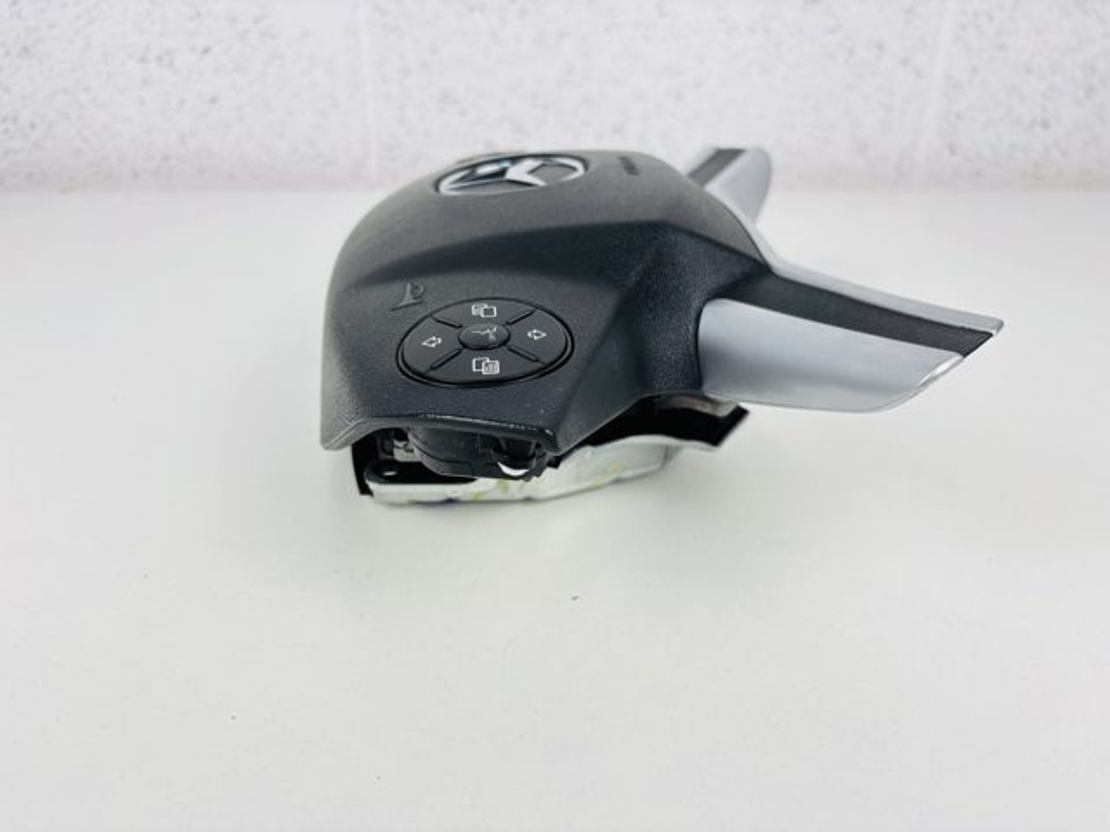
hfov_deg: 67.3
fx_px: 834
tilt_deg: -27.0
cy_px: 416
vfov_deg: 53.1
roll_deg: -0.7
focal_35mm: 26
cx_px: 555
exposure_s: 1/100
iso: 50
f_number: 1.6
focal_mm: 5.96
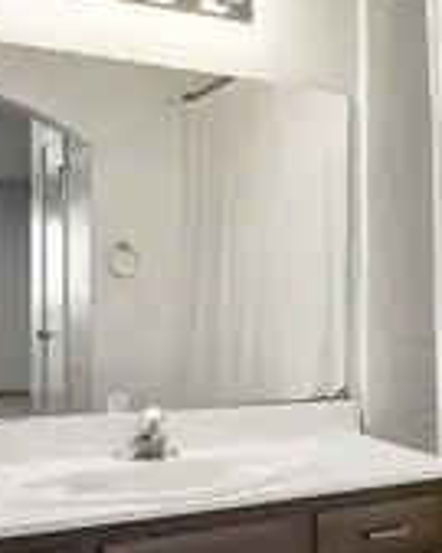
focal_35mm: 49
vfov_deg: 38.0
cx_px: 370
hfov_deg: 29.9
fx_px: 802
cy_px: 296
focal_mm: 22
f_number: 9
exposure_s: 1/2.5
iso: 800
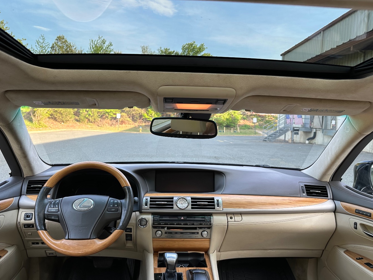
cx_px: 181
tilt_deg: -5.3
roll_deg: -1.6
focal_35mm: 26
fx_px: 280
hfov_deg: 67.3
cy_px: 151
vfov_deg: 53.0
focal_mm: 6.86
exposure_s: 1/173
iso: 64
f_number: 1.78
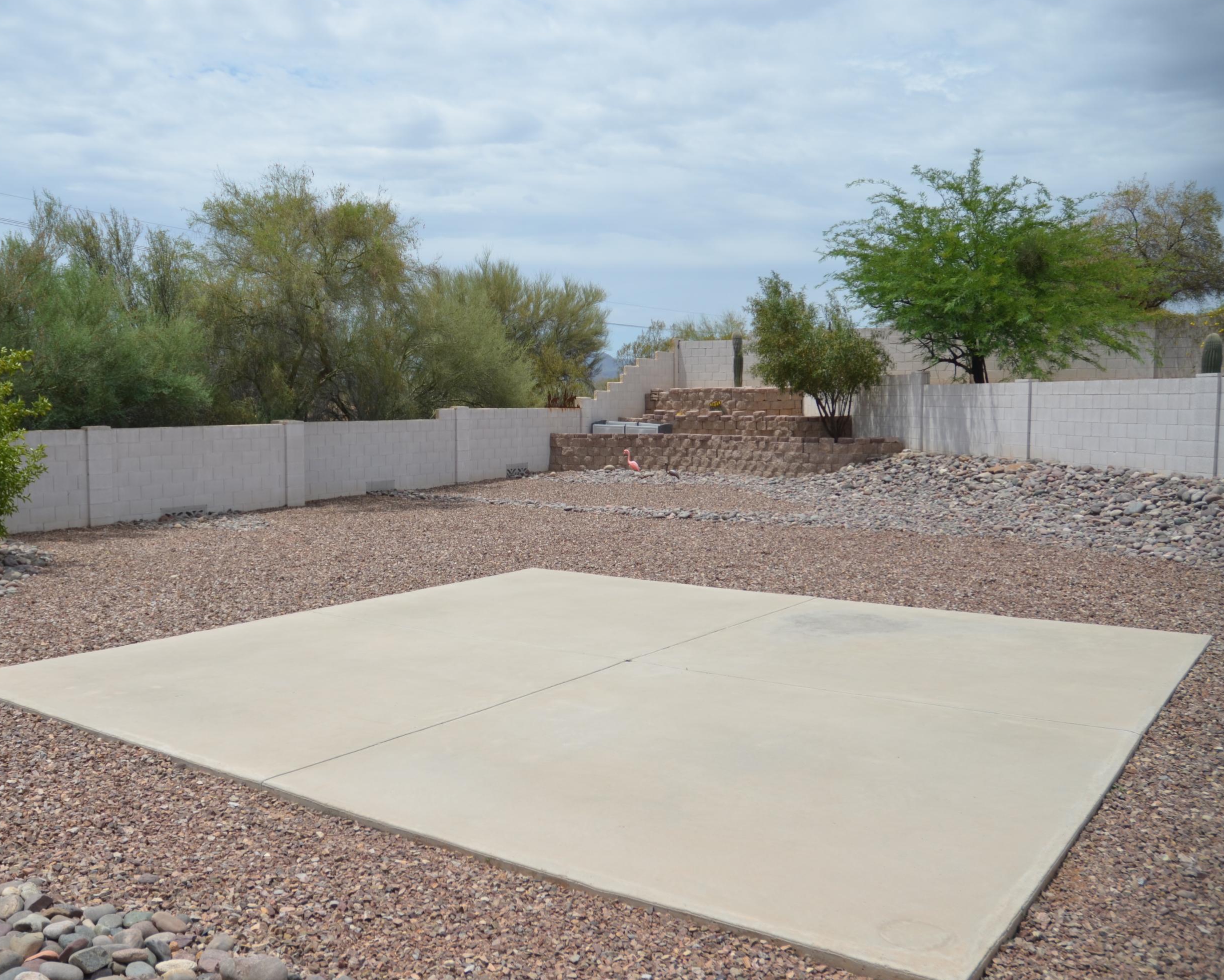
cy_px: 490
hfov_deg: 56.7
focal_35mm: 31
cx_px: 480
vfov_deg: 47.1
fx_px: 1123
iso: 110
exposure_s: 1/2000
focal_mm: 18
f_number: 3.5
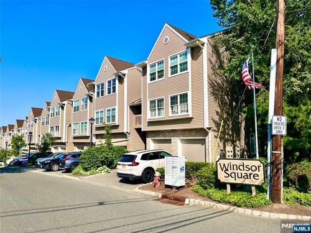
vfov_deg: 53.1
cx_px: 156
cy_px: 116
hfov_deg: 67.3
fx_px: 234
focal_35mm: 26
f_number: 1.6
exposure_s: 1/5076
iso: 50
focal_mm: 5.1
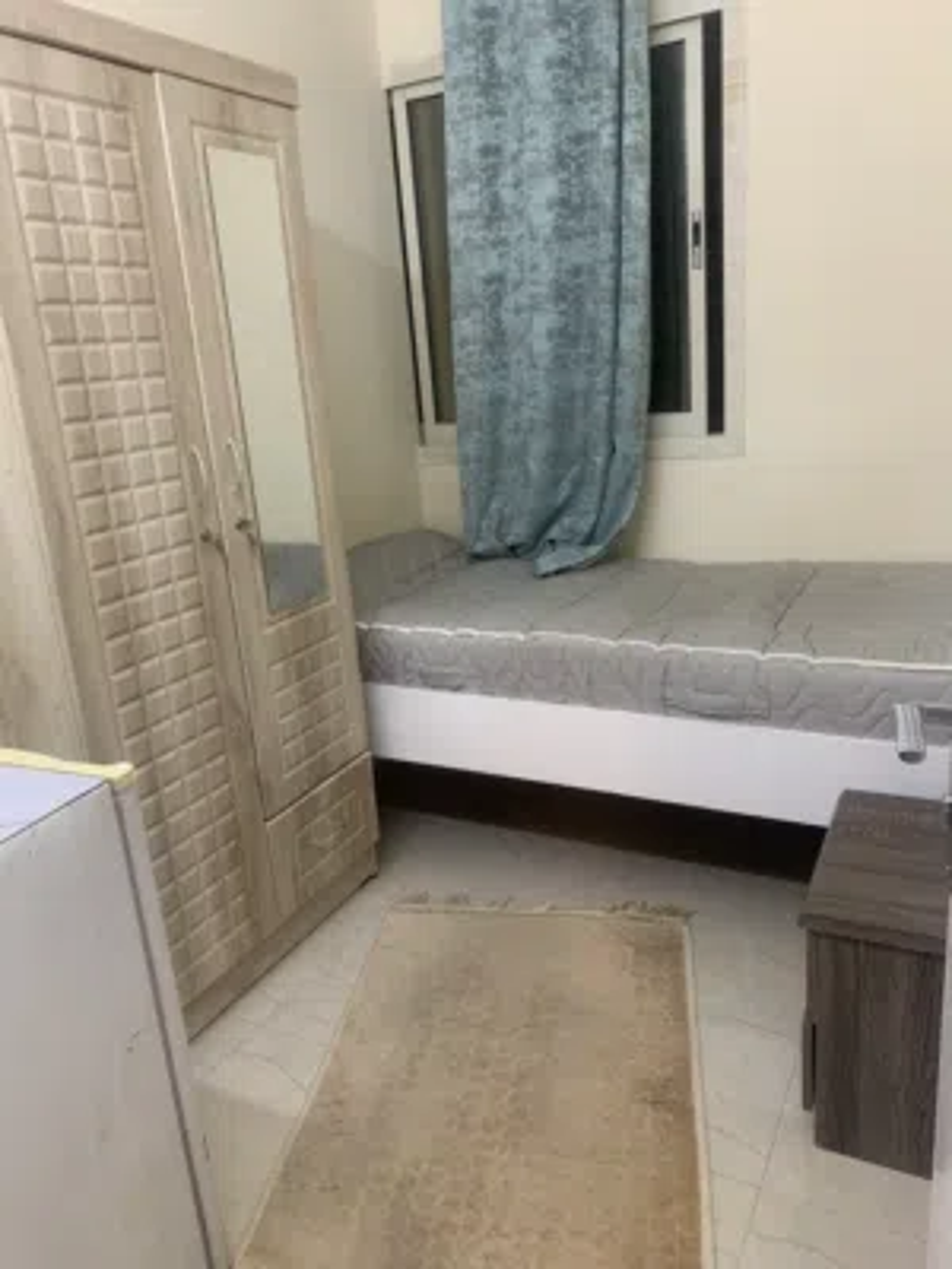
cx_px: 476
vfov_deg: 67.3
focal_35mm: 26
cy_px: 634
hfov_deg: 53.1
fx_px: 953
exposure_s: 1/50
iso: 250
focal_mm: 4.25
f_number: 1.8
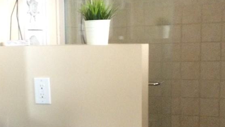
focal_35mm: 64
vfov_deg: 18.7
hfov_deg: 32.4
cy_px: 93
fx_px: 382
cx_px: 65
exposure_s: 1/24
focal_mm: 3.3
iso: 320
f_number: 2.4
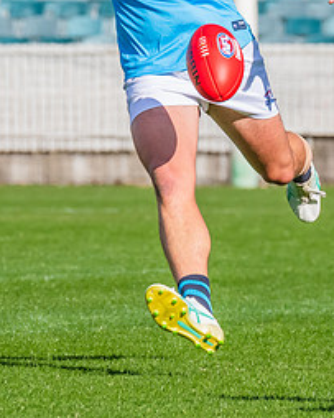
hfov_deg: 1.3
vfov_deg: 1.7
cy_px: 91
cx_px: 211
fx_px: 14293
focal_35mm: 1156
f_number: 10
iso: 800
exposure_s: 1/1600
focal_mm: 330
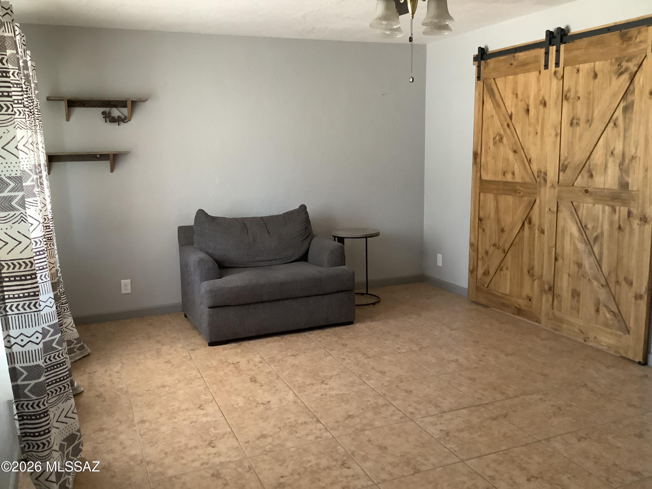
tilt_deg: -10.9
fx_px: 584
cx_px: 326
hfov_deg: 58.4
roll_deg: +1.7
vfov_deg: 45.4
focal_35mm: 31
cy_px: 244
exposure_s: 1/25
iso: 320
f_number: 2.4
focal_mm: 3.3
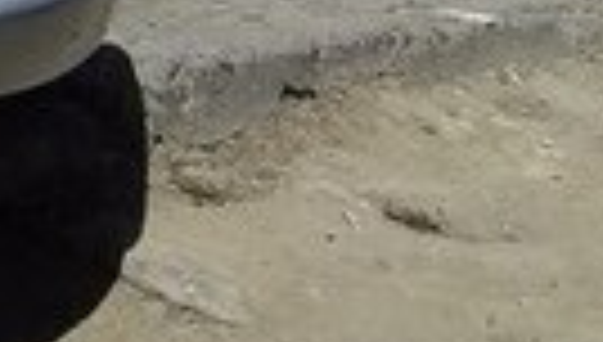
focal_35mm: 166
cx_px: -837
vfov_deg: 6.9
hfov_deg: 11.0
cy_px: -529
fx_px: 2660
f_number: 2.2
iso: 40
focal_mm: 3.3
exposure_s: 1/2297
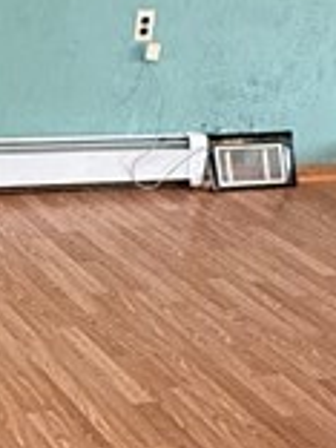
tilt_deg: -18.9
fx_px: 1191
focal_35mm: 92
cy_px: 201
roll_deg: -4.0
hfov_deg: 15.2
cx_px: -118
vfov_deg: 21.3
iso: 400
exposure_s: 1/60
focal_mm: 2.22
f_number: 2.2
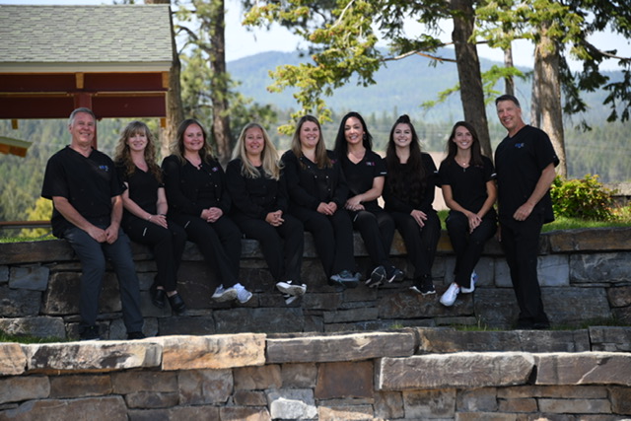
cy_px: 210
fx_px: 2980
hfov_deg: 12.1
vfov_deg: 8.1
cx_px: 316
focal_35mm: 170
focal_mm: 170
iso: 110
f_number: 5.6
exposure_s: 1/200
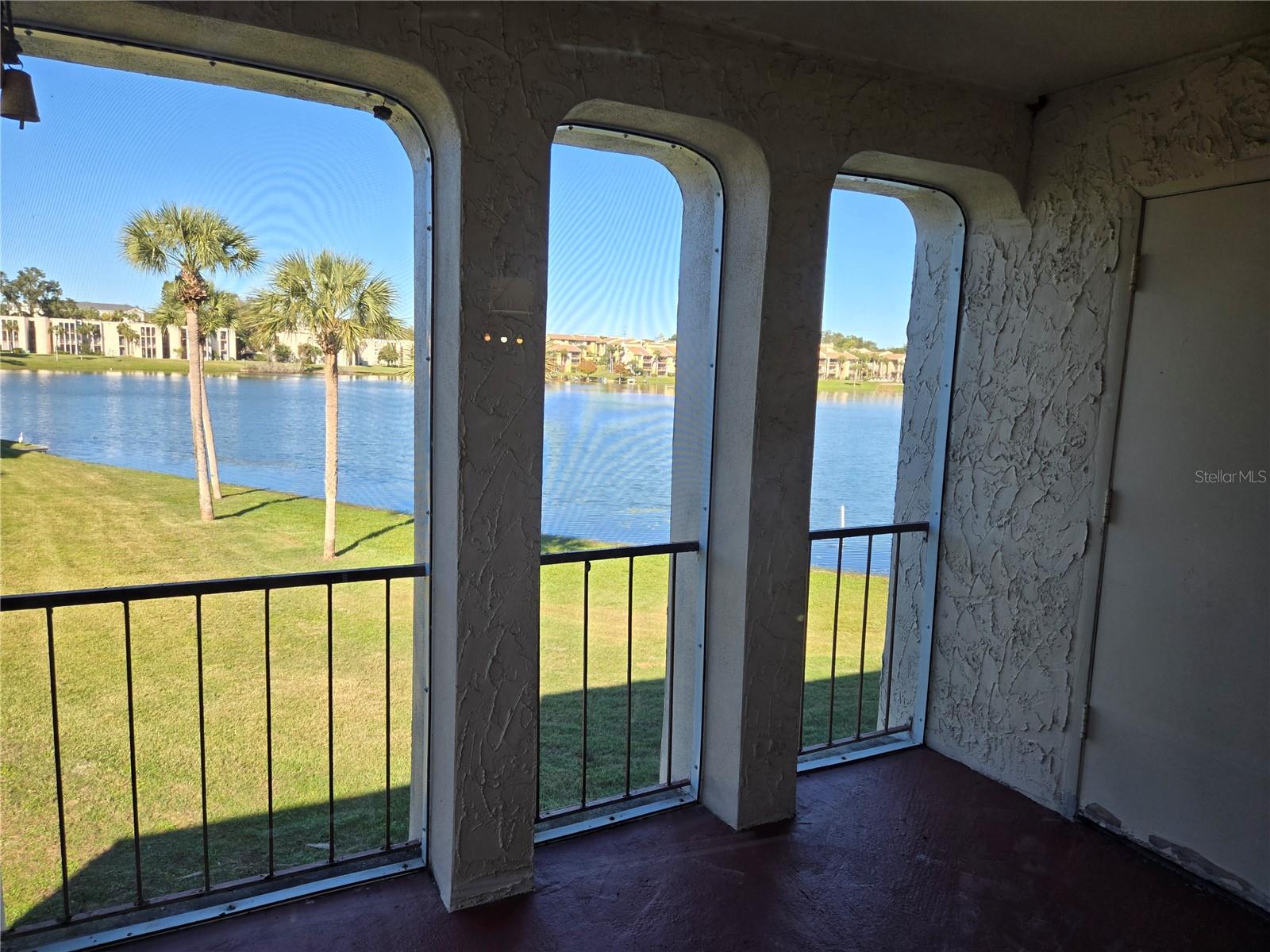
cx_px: 635
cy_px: 476
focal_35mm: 23
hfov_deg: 73.9
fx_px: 844
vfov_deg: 58.9
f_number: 1.8
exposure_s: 1/532
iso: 25
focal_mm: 5.4
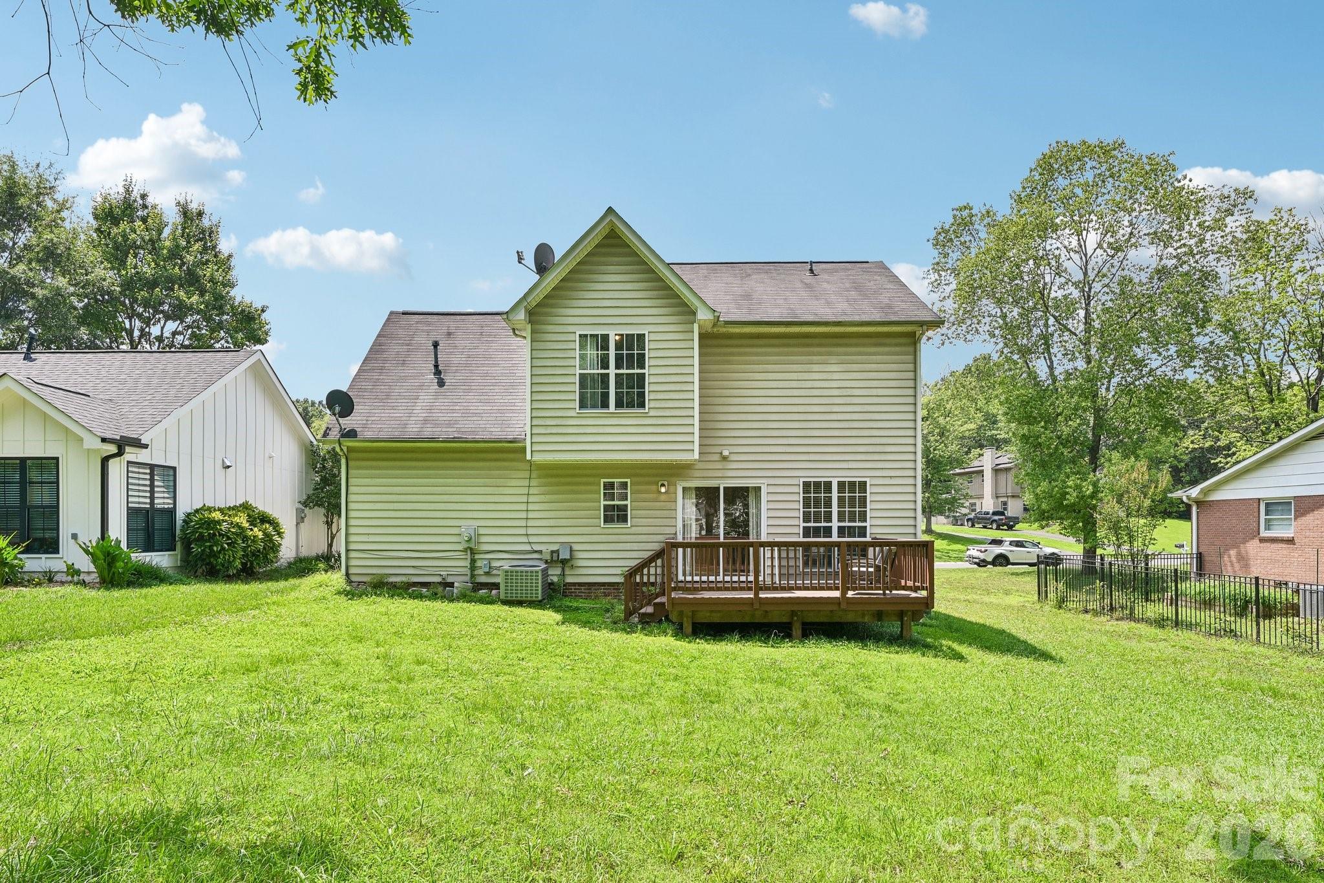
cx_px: 662
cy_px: 442
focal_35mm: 18
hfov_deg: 90.0
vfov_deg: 67.4
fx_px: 662
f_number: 8
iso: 100
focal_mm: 18
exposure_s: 1/250
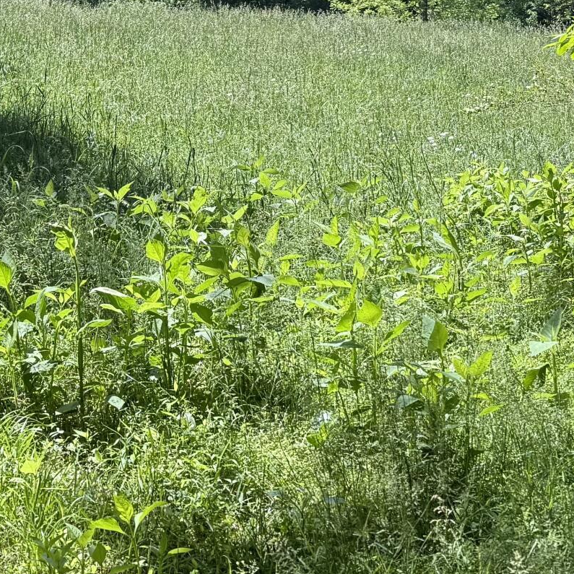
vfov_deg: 21.2
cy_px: 59
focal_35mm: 80
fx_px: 1501
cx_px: 131
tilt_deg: -3.7
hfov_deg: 21.4
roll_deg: -1.1
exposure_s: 1/1271
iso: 80
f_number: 1.78
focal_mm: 6.76
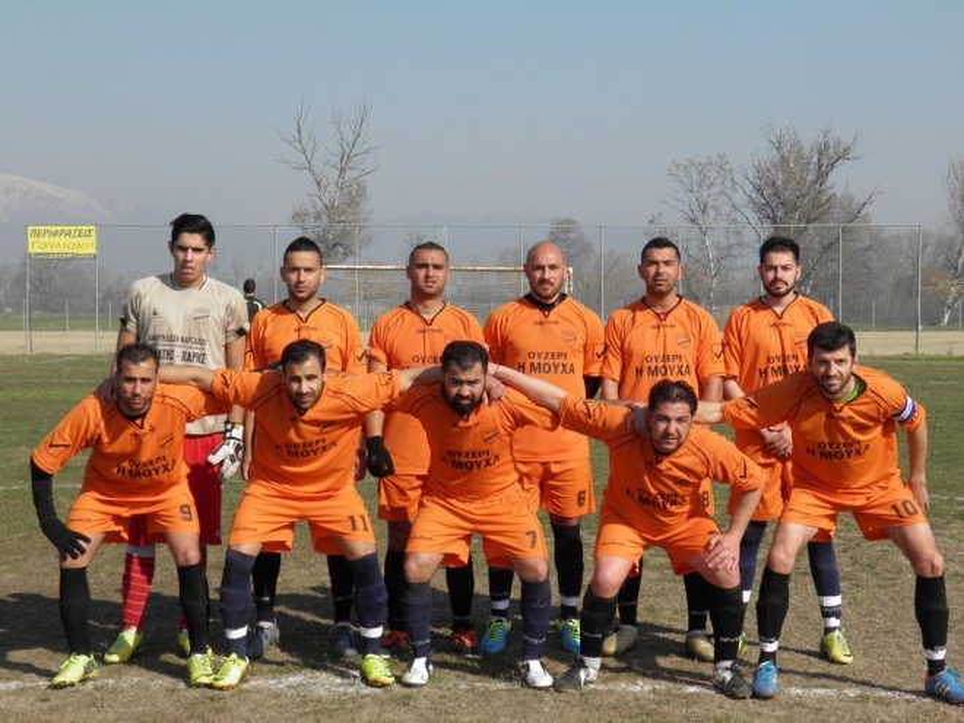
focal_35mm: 73
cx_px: 482
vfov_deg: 20.2
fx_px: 2033
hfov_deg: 26.7
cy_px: 362
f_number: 5.5
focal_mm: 13.2
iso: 50
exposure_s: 1/400
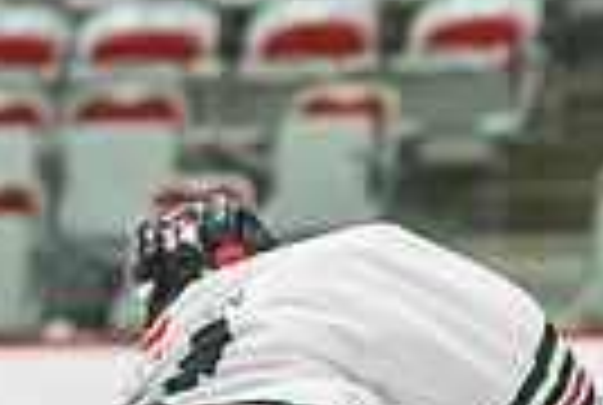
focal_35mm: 533
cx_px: 303
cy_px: 704
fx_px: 8948
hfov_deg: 3.9
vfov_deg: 2.6
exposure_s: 1/1250
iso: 3200
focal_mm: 114
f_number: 2.8
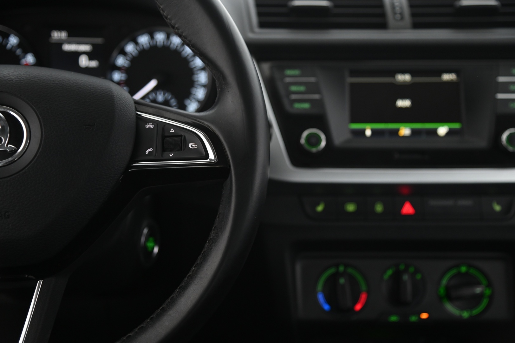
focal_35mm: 52
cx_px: 258
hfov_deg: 38.2
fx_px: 743
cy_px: 172
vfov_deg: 25.9
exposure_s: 1/20
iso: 2000
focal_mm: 52
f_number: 4
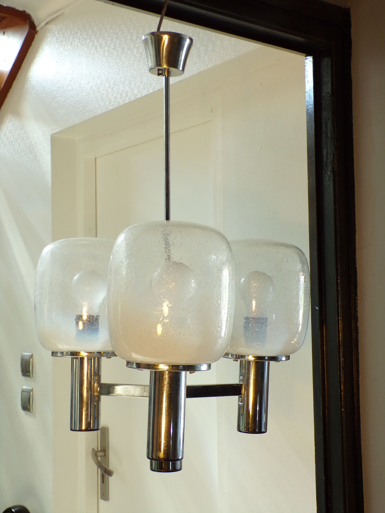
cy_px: 256
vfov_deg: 38.9
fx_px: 727
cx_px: 192
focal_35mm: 49
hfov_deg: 29.7
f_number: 3.5
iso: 200
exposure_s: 1/25
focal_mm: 8.7
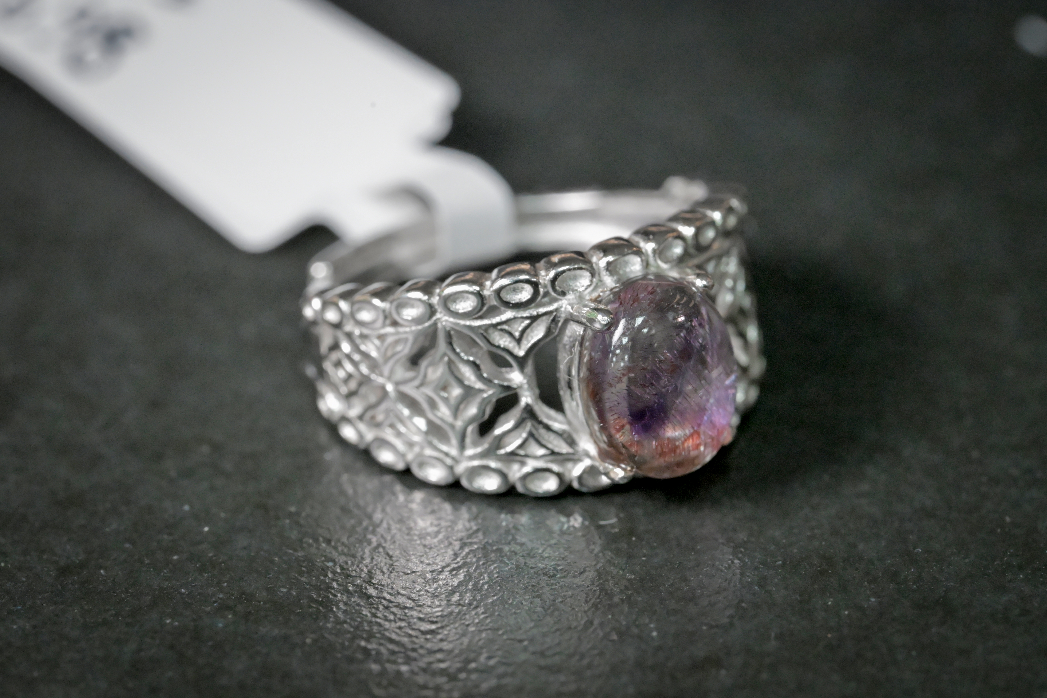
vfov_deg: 13.0
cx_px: 524
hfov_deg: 19.5
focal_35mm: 105
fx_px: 3054
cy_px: 349
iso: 11400
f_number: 16
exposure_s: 1/125
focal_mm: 105
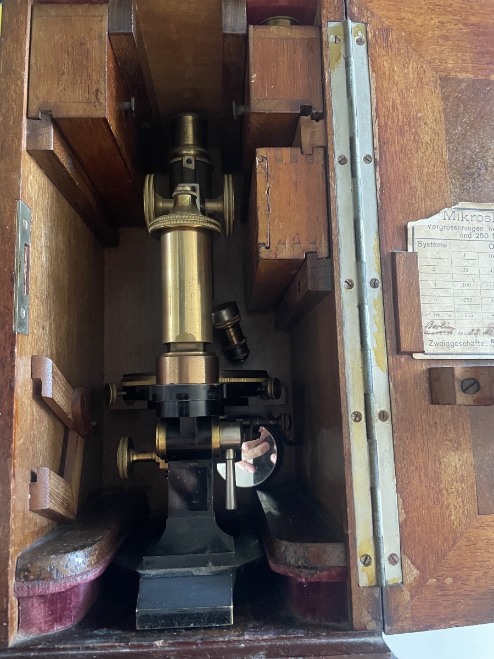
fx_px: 495
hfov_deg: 53.1
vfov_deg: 67.3
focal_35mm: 26
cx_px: 247
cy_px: 330
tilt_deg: -81.9
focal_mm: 4.2
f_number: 1.6
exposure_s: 1/30
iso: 640
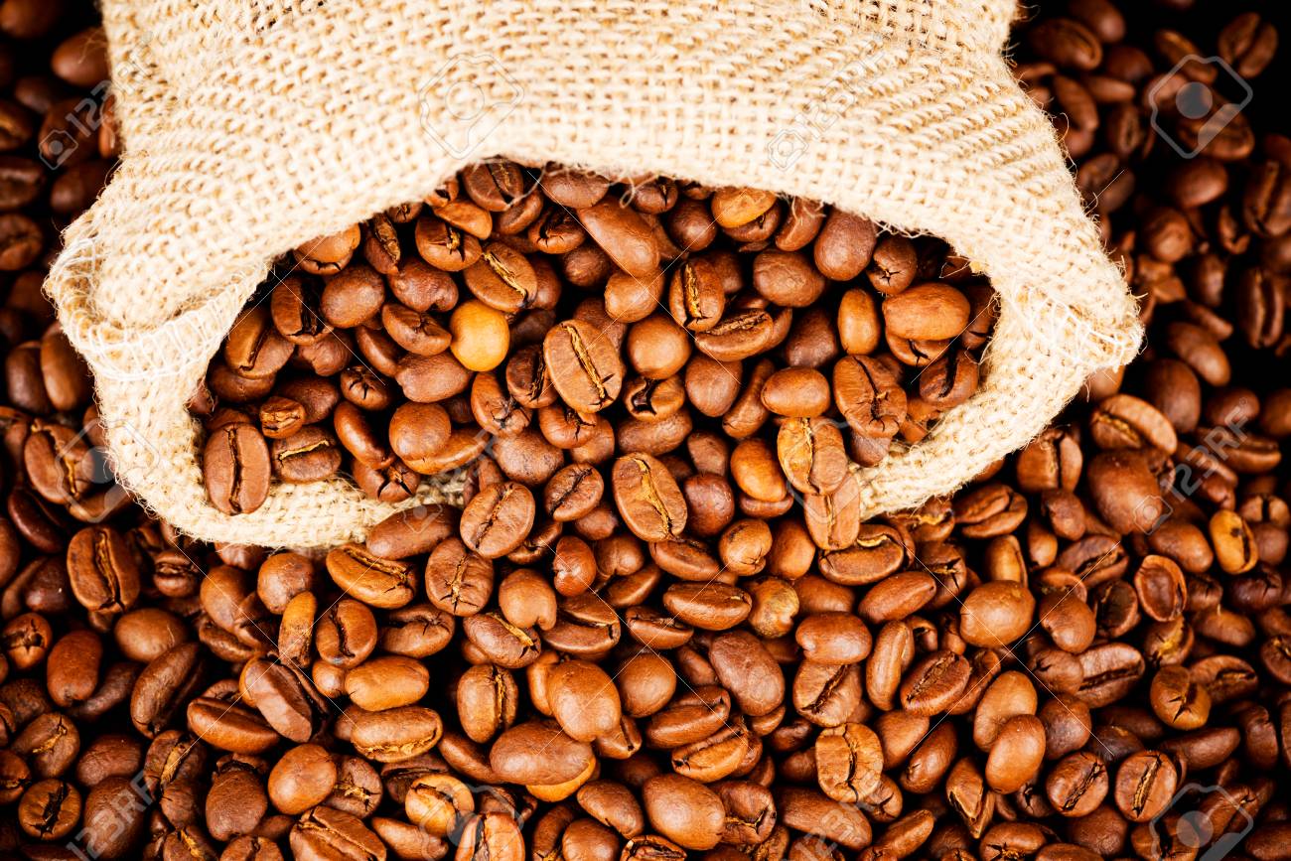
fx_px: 3586
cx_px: 646
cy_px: 430
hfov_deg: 20.4
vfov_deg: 13.7
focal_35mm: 100
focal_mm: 100
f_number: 14
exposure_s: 1/160
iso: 50
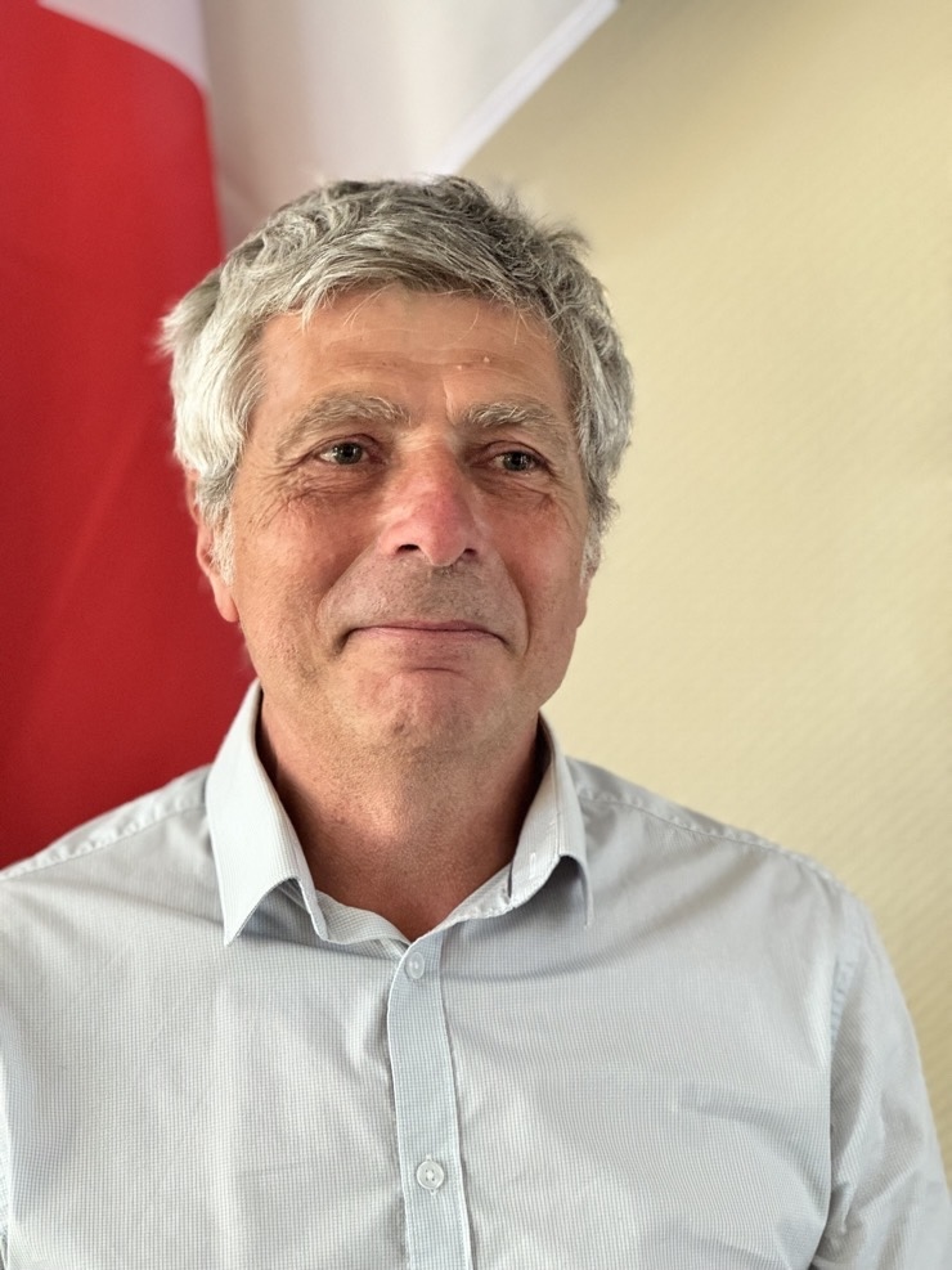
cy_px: 635
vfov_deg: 25.3
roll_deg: +0.0
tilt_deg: -1.6
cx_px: 476
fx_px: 2824
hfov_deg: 19.1
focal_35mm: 77
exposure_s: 1/60
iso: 500
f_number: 2.8
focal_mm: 9
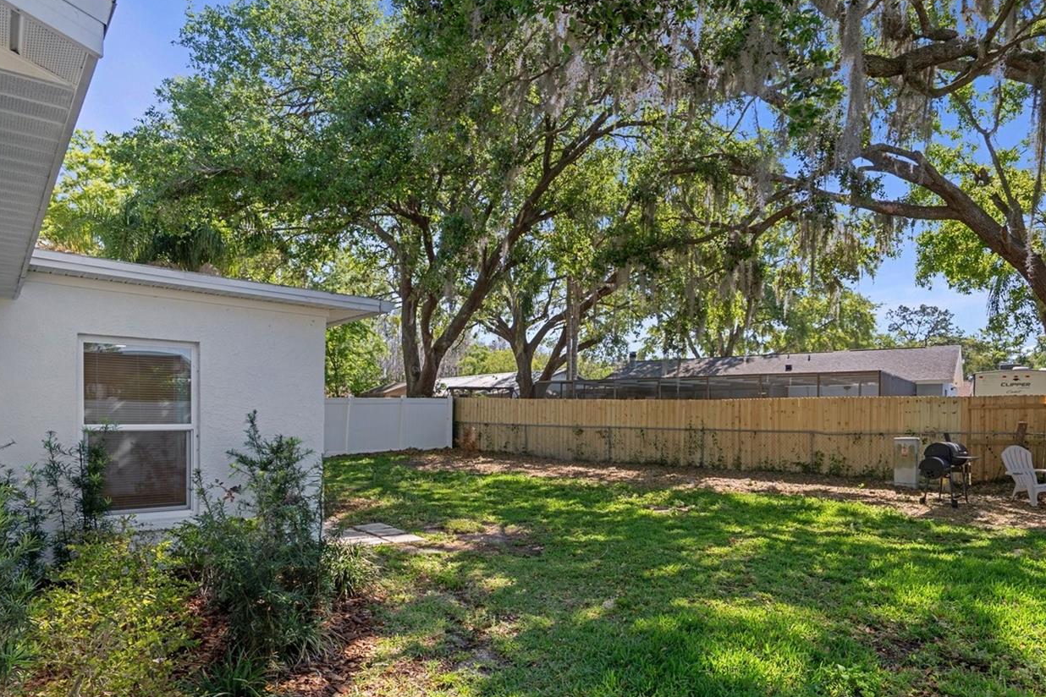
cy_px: 438
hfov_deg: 78.5
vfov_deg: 56.5
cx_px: 546
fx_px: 639
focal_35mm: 22
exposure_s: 1/60
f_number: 9
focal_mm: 17
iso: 320
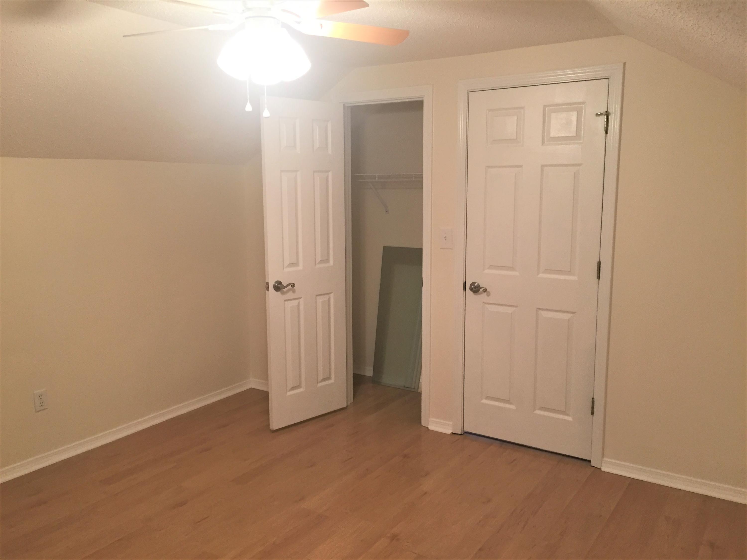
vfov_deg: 48.2
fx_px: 626
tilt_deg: -9.1
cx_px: 374
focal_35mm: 29
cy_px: 280
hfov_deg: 61.7
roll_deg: +0.1
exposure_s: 1/30
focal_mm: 4.15
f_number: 2.2
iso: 125
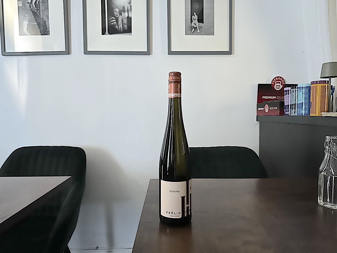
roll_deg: +0.7
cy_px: 126
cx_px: 168
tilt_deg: -2.4
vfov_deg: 56.8
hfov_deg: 71.6
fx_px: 234
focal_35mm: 24
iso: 1600
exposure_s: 1/23
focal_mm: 6.86
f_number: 1.78
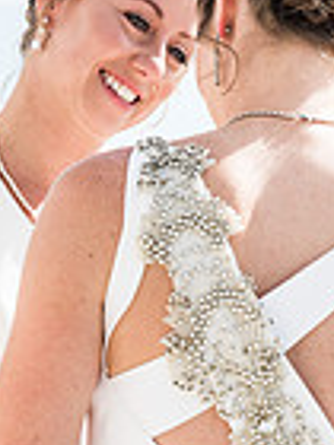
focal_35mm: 217
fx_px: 2792
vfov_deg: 9.1
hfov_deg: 6.8
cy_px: 391
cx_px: 60
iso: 200
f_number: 7.1
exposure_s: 1/1600
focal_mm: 70
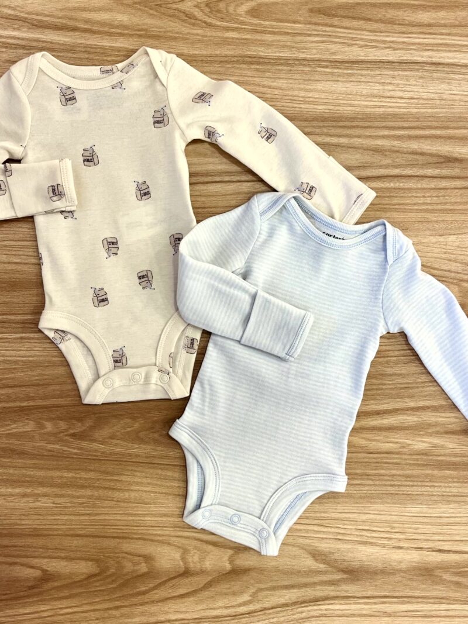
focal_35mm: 26
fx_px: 469
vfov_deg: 67.3
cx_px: 234
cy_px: 312
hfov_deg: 53.1
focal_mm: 5.1
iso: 125
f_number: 1.6
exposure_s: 1/120
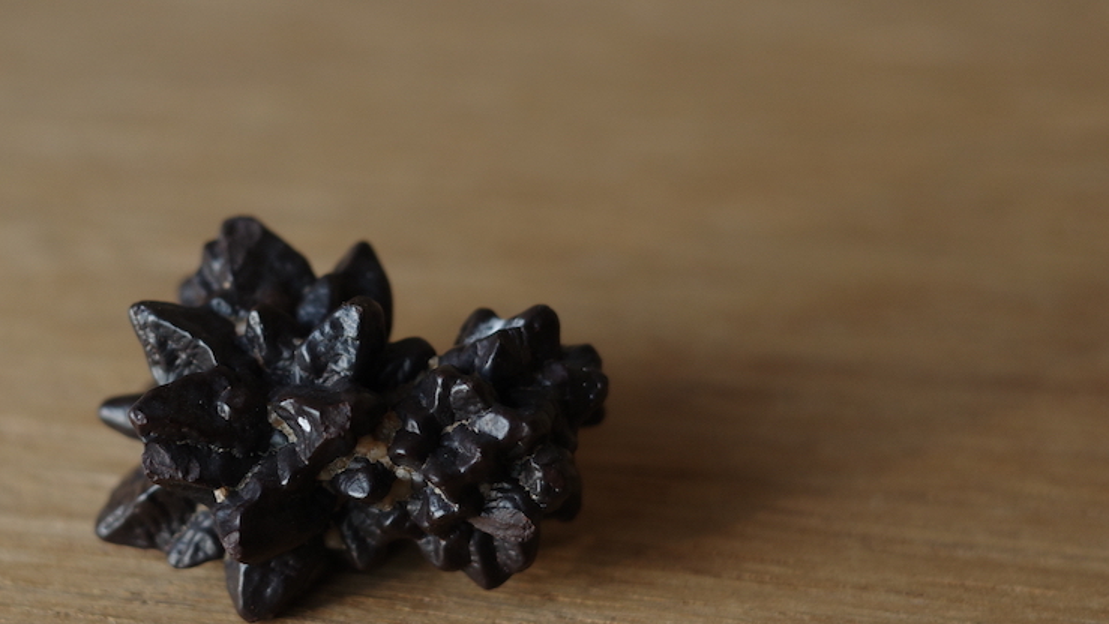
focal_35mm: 85
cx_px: 275
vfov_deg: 14.2
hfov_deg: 24.7
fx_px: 2500
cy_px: 363
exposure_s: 1/100
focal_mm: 26
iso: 200
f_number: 2.8
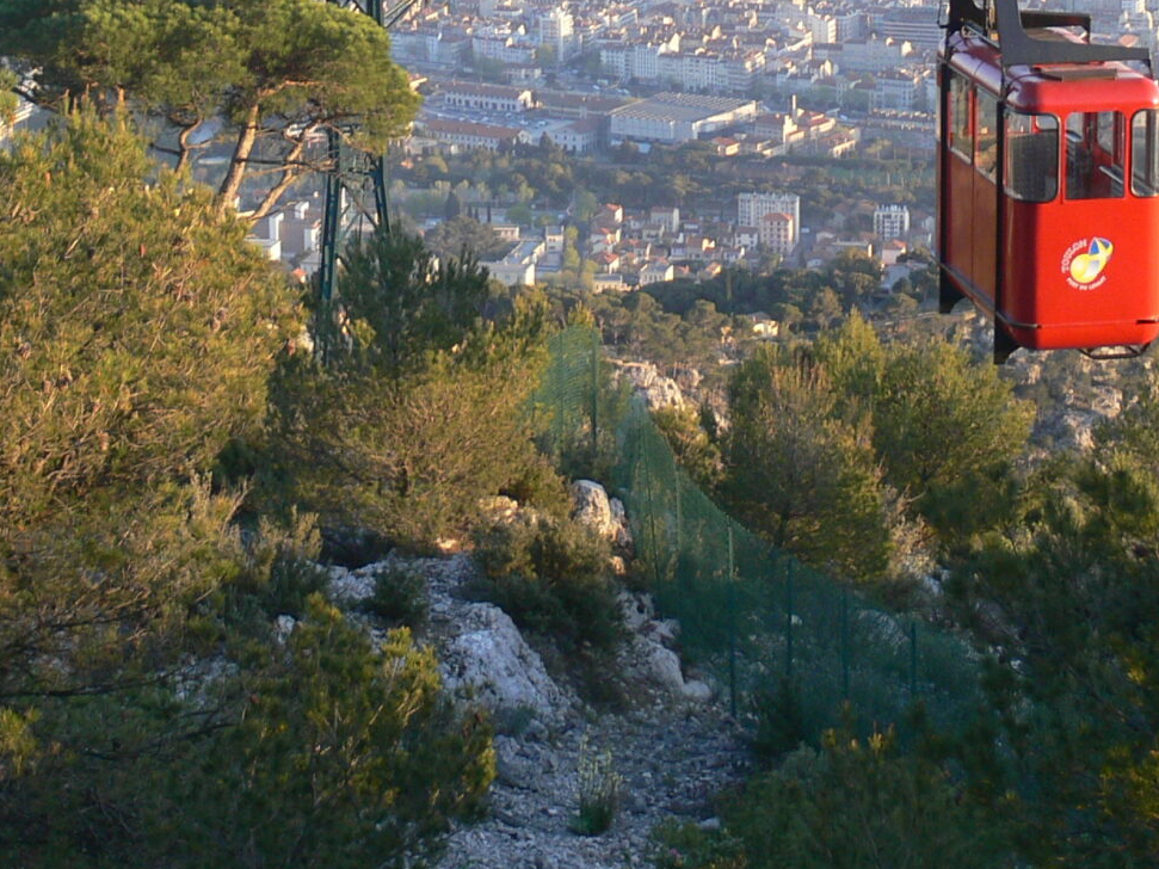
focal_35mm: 116
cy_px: -214
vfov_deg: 12.4
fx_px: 3883
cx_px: 568
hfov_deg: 17.0
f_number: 4
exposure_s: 1/60
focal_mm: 9.3
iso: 80
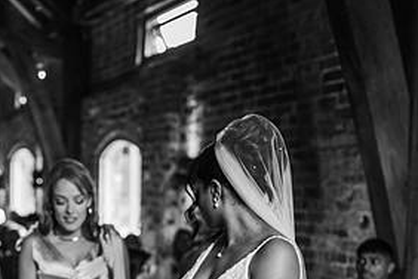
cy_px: 283
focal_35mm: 72
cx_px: 59
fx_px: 836
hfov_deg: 27.3
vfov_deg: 18.4
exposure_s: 1/200
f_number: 2
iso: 450
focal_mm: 35
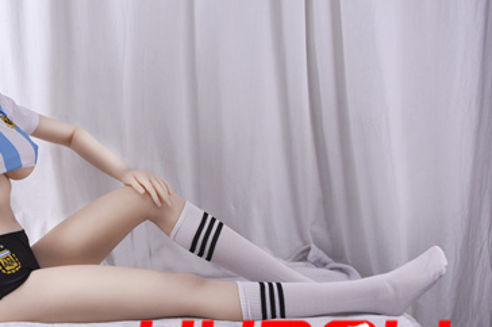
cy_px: 107
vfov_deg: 20.5
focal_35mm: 66
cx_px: 89
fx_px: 901
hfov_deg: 29.7
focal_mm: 40
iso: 100
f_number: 7.1
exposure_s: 1/160
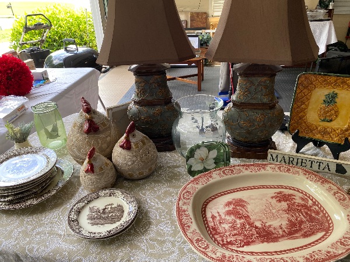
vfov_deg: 53.1
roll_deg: +1.1
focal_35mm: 26
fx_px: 263
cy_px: 131
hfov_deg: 67.3
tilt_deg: -30.4
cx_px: 175
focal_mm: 4.25
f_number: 1.8
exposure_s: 1/121
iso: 64
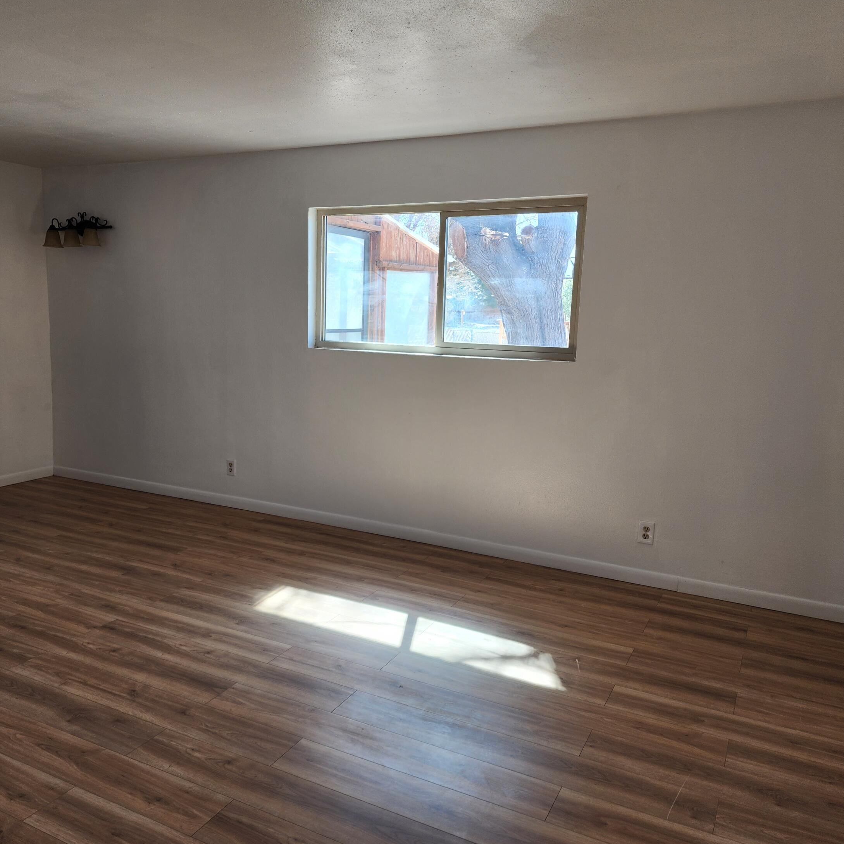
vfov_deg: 57.3
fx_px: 772
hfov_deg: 57.1
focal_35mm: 28
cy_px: 420
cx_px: 370
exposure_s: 1/120
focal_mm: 6.4
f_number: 1.8
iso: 50
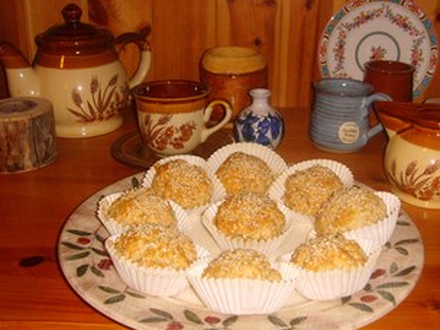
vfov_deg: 31.5
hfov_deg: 41.1
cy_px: 169
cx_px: 256
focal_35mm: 46
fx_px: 585
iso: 200
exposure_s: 1/45
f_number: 3.5
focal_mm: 6.6
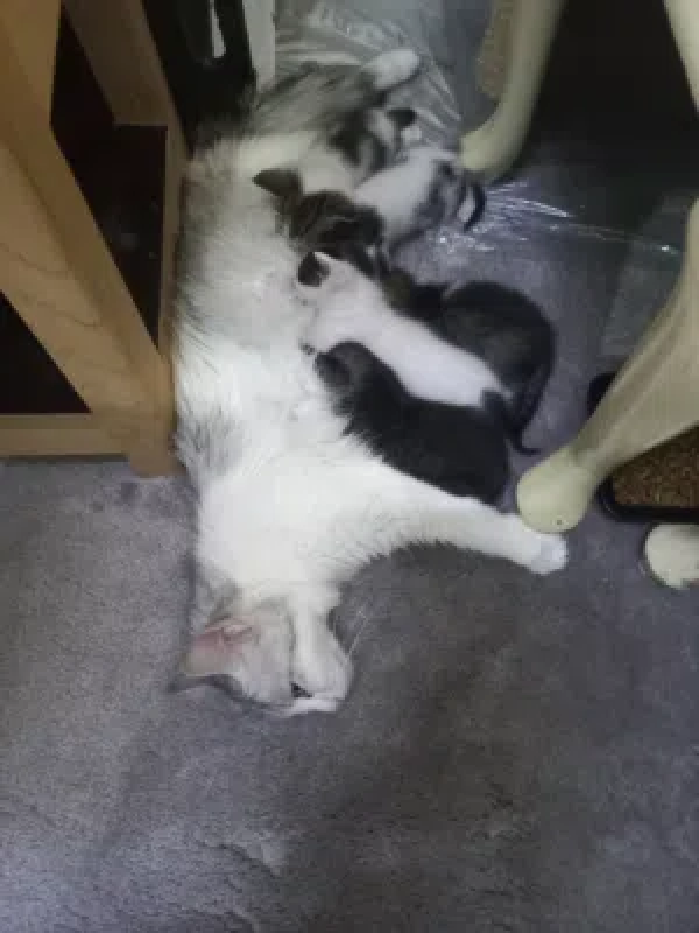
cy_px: 466
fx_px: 673
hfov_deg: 54.9
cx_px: 350
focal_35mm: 25
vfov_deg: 69.4
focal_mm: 4.6
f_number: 1.8
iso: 1250
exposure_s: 1/25
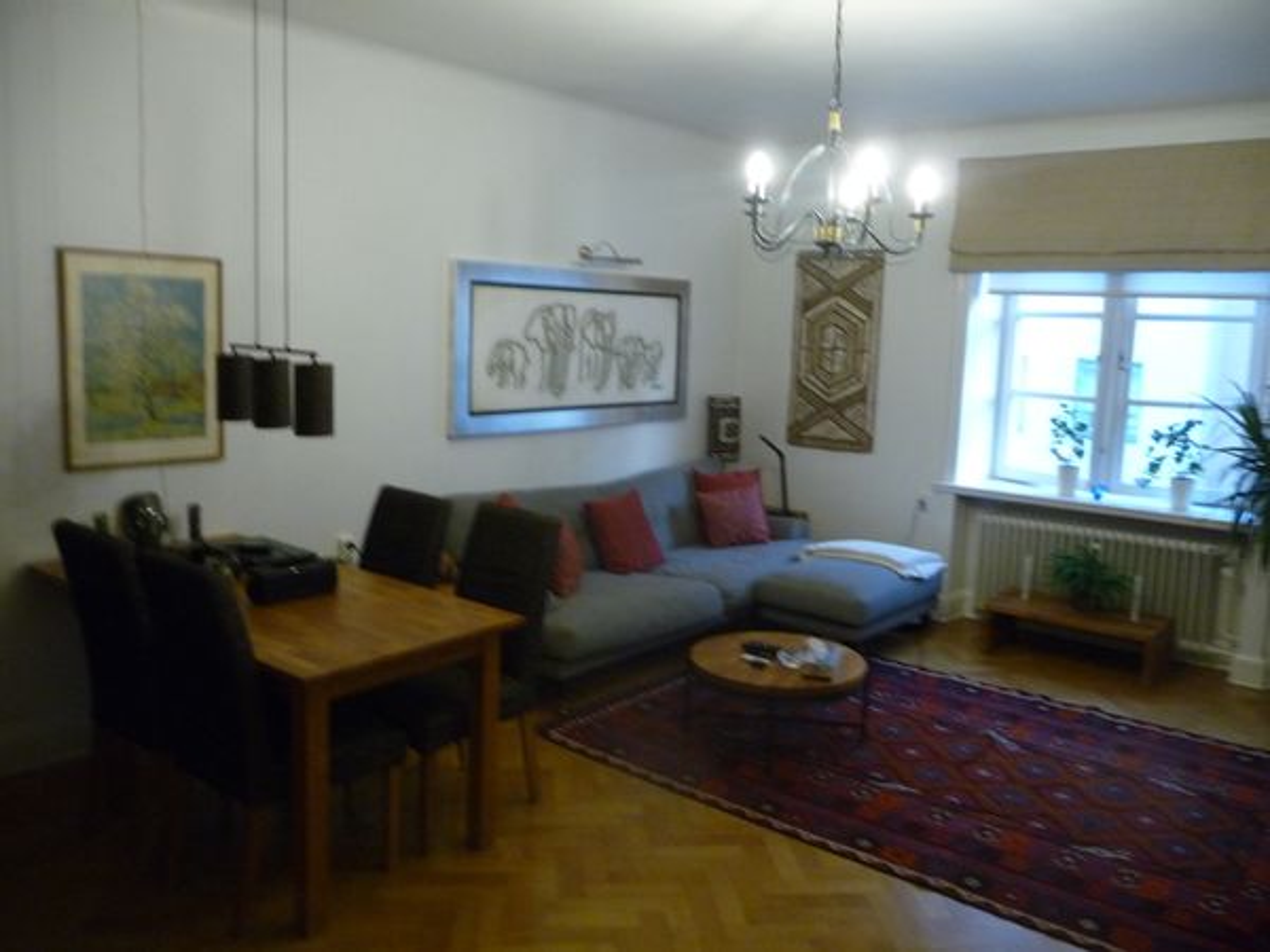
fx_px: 1027
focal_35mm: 28
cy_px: 476
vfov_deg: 49.7
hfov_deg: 63.4
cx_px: 635
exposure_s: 1/8
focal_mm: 4.7
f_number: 3.3
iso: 400
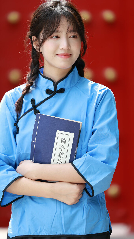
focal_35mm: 252
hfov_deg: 4.8
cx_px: 55
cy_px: 112
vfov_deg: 8.6
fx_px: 1592
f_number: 2.8
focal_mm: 200
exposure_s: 1/400
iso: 100
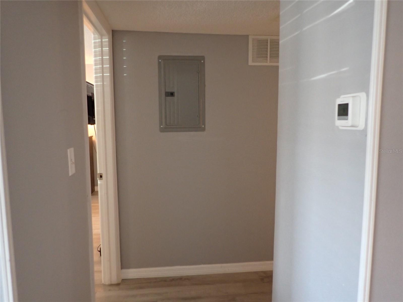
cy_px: 151
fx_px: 291
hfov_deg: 69.4
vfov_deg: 54.9
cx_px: 202
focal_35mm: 25
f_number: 2
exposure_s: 1/30
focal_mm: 4.5
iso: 500
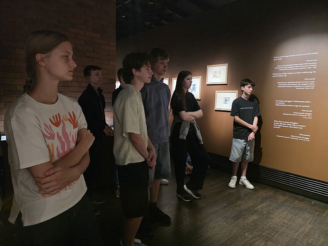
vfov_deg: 58.9
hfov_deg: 73.9
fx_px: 218
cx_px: 164
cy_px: 123
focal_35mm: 23
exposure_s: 1/33.3
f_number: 1.7
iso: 1600
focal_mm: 6.3
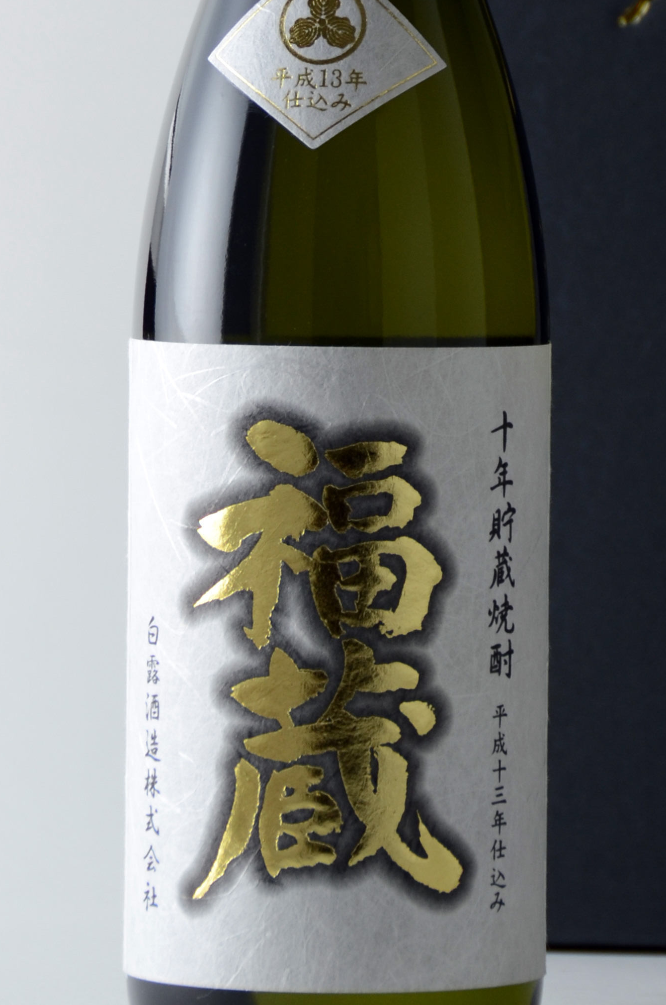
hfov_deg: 3.9
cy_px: 21
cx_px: 621
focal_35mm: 347
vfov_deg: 5.9
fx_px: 9674
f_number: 5.3
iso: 200
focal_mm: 95
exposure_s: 1/6
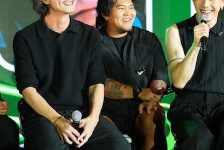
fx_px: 1208
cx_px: 232
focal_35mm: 194
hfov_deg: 10.5
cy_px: 5
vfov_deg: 7.1
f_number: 4
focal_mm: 70
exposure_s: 1/200
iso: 1250
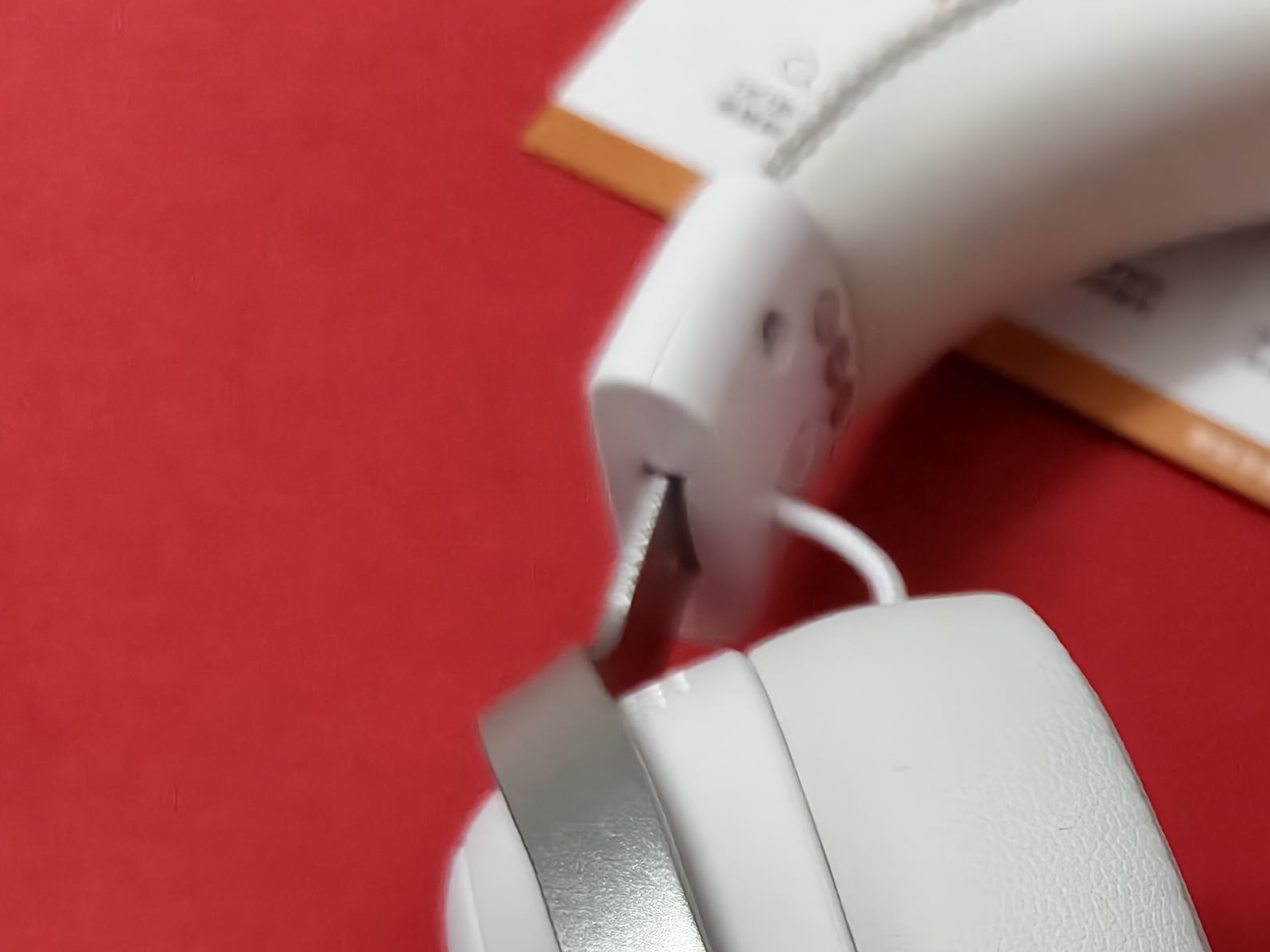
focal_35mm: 59
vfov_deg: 24.0
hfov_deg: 28.6
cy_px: 900
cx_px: 1509
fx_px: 2165
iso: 4640
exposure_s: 1/443
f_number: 1.88
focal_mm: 5.56
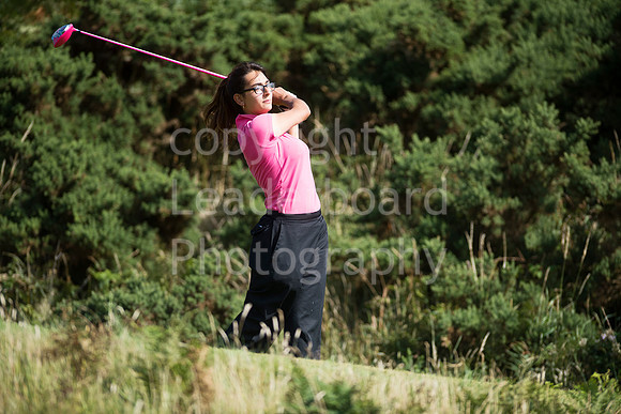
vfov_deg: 4.6
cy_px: 207
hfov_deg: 6.9
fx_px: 5176
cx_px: 310
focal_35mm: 300
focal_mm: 300
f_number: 4
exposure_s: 1/3200
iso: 400
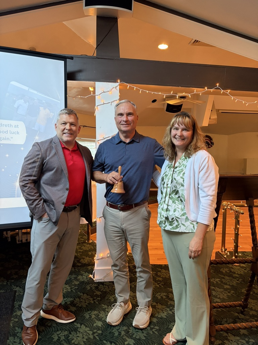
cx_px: 129
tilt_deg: -3.6
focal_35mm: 26
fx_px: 258
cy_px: 172
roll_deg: -0.8
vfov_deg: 67.3
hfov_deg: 53.1
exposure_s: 1/40
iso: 400
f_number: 1.6
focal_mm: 5.96
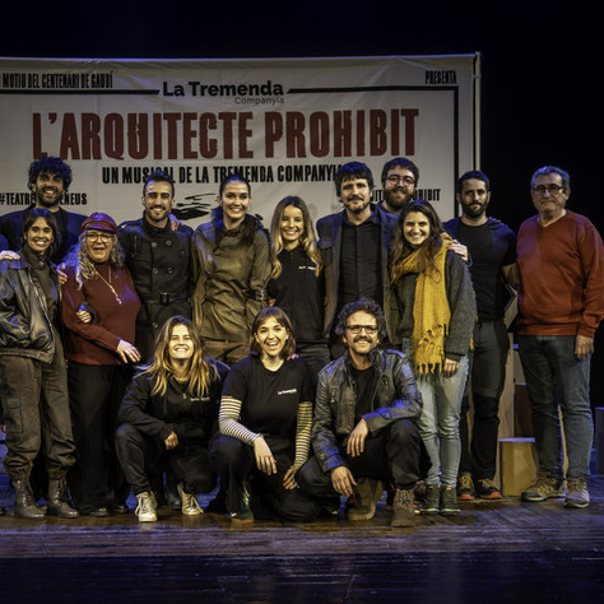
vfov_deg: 21.6
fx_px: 1579
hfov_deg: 21.6
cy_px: 352
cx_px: 228
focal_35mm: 80
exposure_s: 1/320
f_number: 2.8
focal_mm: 28
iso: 1600
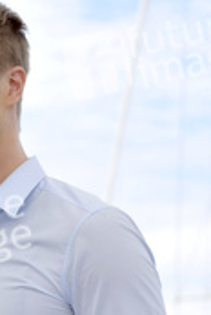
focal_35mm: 346
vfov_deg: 5.9
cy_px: 330
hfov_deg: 4.0
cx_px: -8
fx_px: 3030
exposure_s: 1/250
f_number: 9
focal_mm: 150
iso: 200
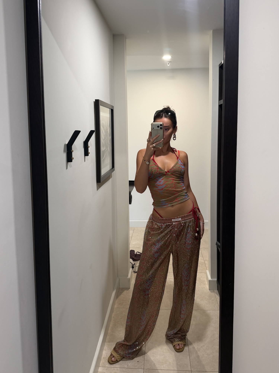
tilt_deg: -10.4
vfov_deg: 71.6
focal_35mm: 24
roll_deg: +0.1
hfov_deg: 56.8
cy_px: 186
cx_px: 140
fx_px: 258
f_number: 1.78
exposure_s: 1/60
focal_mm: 6.76
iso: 200
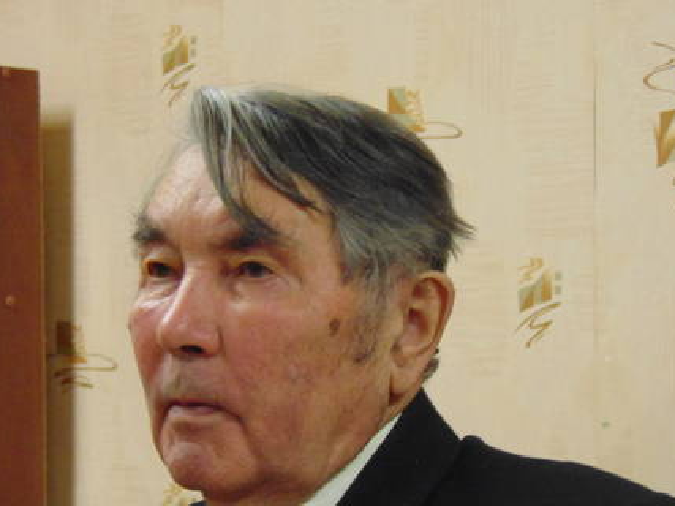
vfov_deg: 9.2
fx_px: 3158
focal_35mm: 162
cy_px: 316
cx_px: 340
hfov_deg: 12.2
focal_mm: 19.4
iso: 400
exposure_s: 1/30
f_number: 3.9
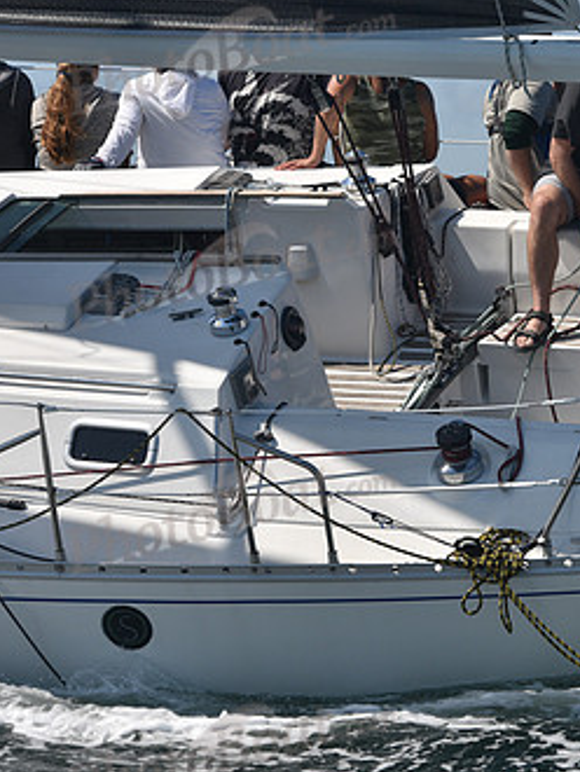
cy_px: 359
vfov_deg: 8.7
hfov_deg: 6.5
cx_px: 519
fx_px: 5087
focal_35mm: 228
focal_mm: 135
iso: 250
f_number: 6.3
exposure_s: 1/1000
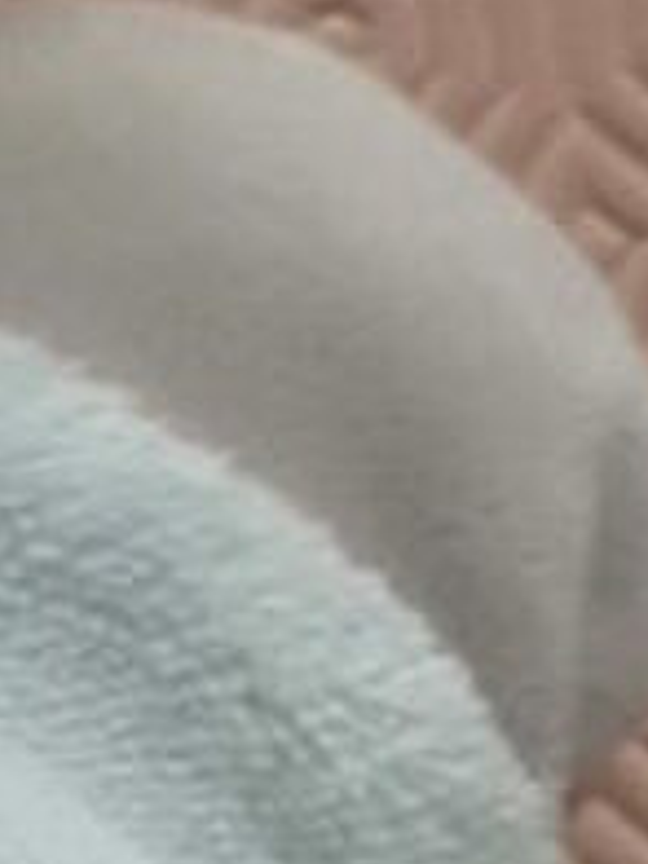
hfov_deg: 7.7
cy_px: 1047
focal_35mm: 177
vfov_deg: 11.0
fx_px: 4418
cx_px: -1049
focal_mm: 4.6
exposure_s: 1/20
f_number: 3.2
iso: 800
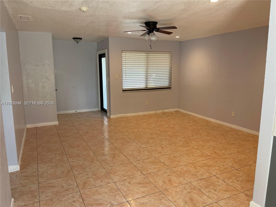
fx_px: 207
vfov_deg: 53.1
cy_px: 104
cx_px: 138
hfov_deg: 67.3
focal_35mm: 26
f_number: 1.6
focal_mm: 5.1
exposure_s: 1/120
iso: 100
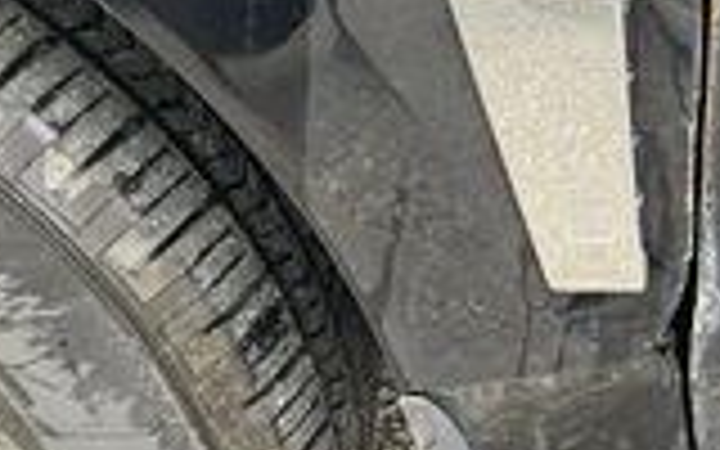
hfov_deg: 25.2
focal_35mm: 77
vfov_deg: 16.6
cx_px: 756
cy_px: 4
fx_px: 1511
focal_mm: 3
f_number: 1.8
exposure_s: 1/122
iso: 40
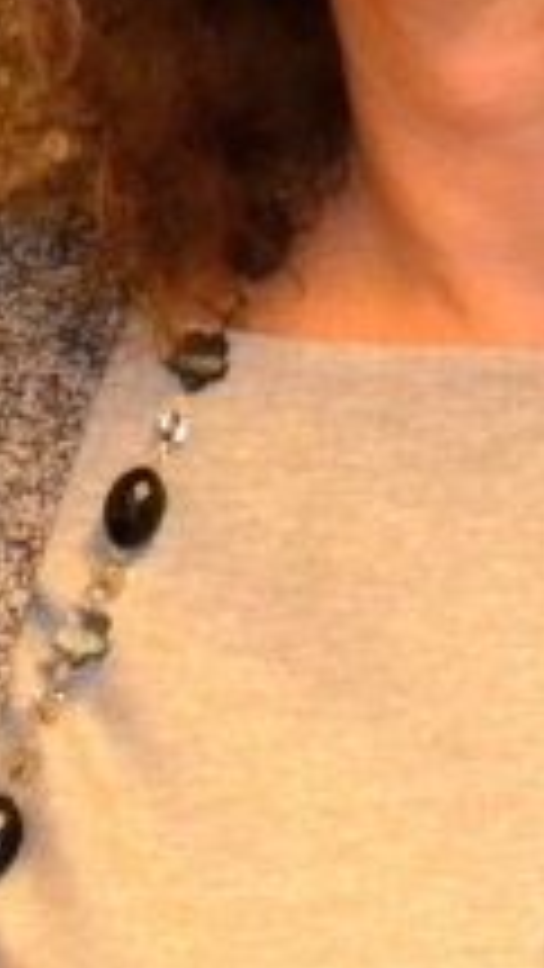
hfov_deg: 1.8
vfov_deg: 3.2
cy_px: 792
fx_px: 17508
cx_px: 499
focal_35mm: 683
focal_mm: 52
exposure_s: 1/60
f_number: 5
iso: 1600
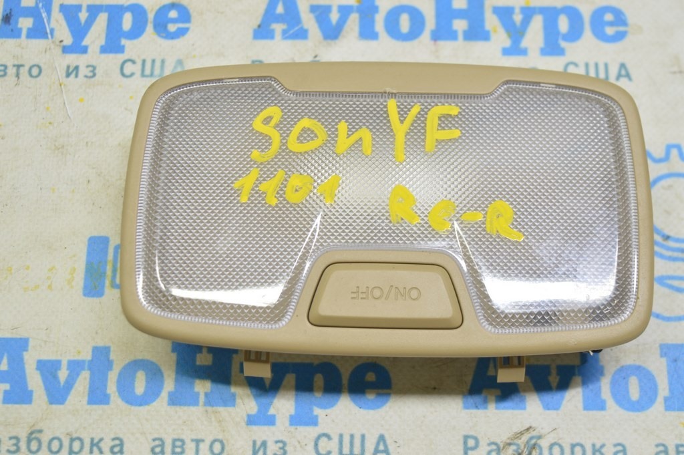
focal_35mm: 57
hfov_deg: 35.1
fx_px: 1082
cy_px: 228
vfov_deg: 23.7
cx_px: 342
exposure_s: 1/20
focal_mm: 38
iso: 400
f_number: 5.6
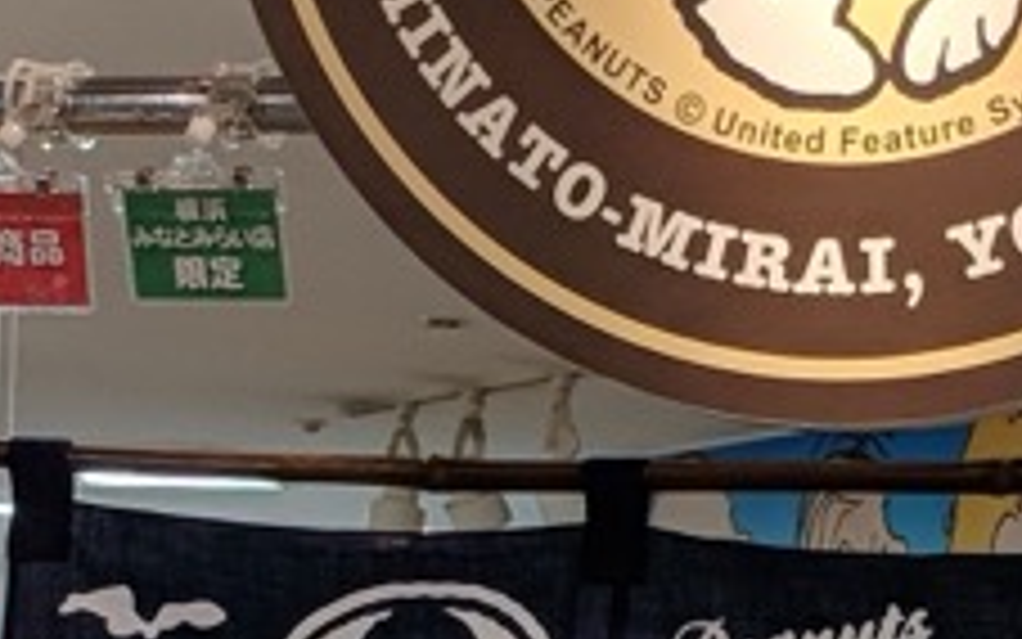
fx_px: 4736
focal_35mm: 170
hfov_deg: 12.2
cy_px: 878
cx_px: 878
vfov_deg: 7.6
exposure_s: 1/120
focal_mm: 4.67
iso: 95
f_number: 2
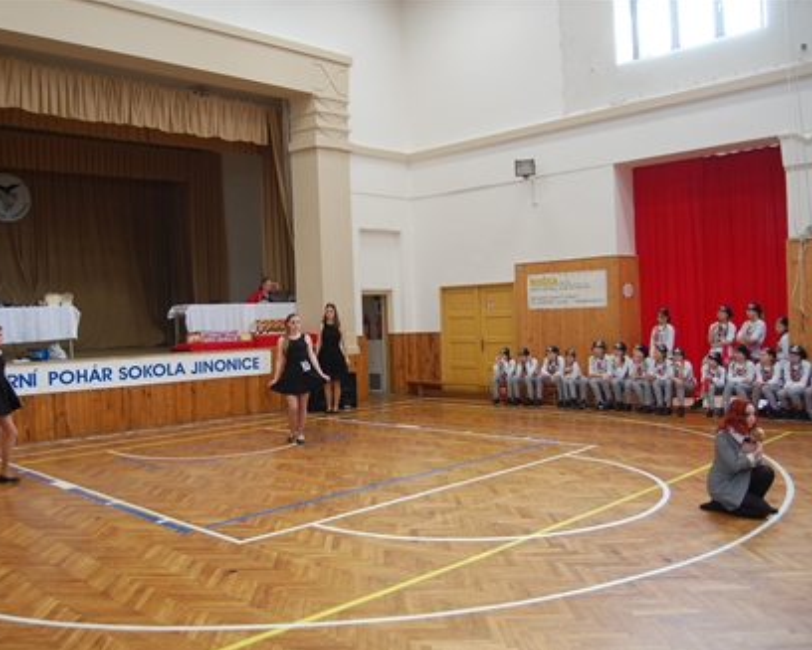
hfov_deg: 56.7
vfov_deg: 47.2
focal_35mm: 31
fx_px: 746
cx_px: 324
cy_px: 326
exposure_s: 1/50
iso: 400
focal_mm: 18
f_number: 3.5
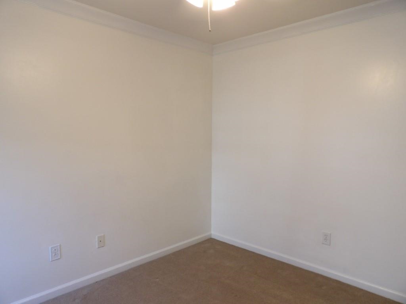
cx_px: 203
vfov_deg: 56.8
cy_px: 152
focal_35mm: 24
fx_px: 281
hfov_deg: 71.6
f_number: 3.2
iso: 174
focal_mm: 4.3
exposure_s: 1/33
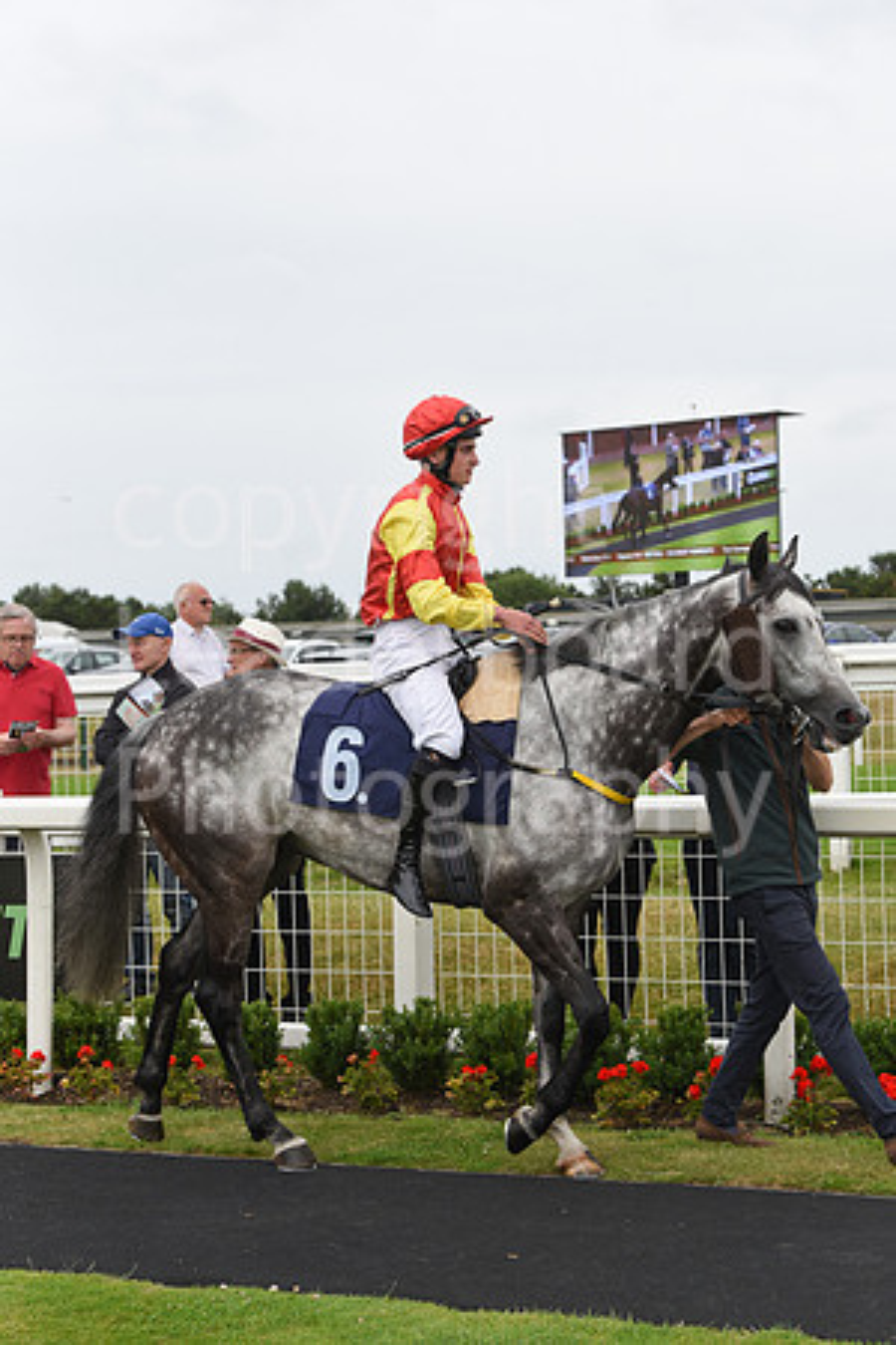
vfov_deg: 27.0
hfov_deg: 18.2
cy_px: 672
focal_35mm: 75
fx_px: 2800
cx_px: 448
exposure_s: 1/2000
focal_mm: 75
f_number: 5.6
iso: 800
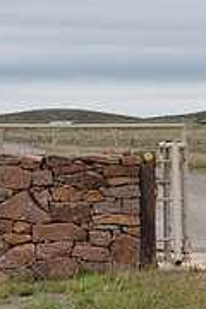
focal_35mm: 212
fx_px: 1820
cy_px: 100
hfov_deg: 6.4
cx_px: -88
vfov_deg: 9.7
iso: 200
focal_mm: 44
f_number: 9
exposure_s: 1/80
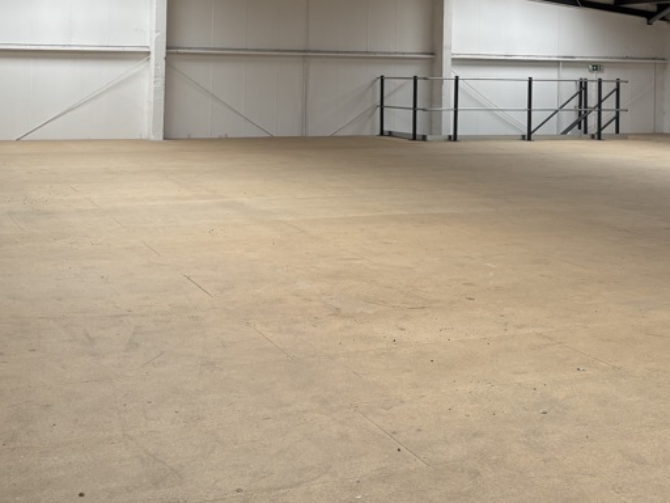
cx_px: 334
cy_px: 58
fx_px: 1006
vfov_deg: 27.1
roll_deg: -0.5
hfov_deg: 36.8
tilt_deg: +0.2
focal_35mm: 52
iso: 64
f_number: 1.6
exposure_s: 1/121
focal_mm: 5.96
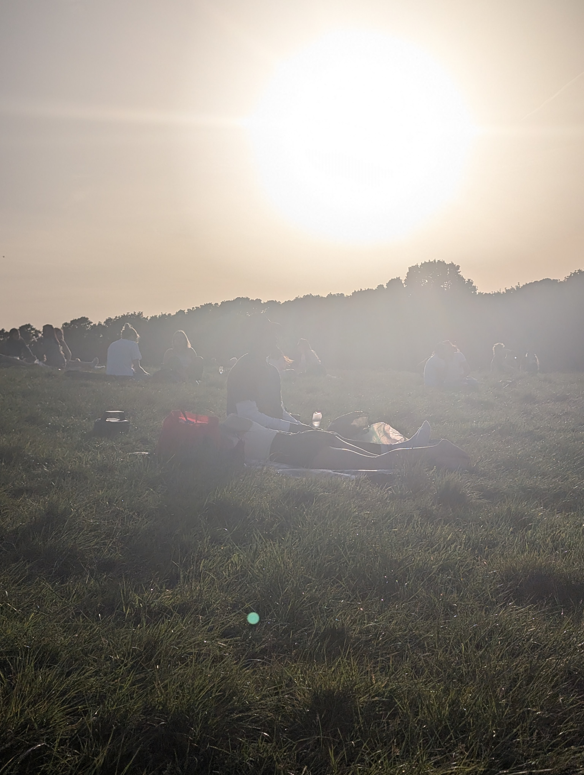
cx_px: 292
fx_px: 1099
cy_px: 388
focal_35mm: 49
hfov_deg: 29.7
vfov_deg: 38.9
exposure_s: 1/7353
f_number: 1.68
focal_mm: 6.9
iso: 20
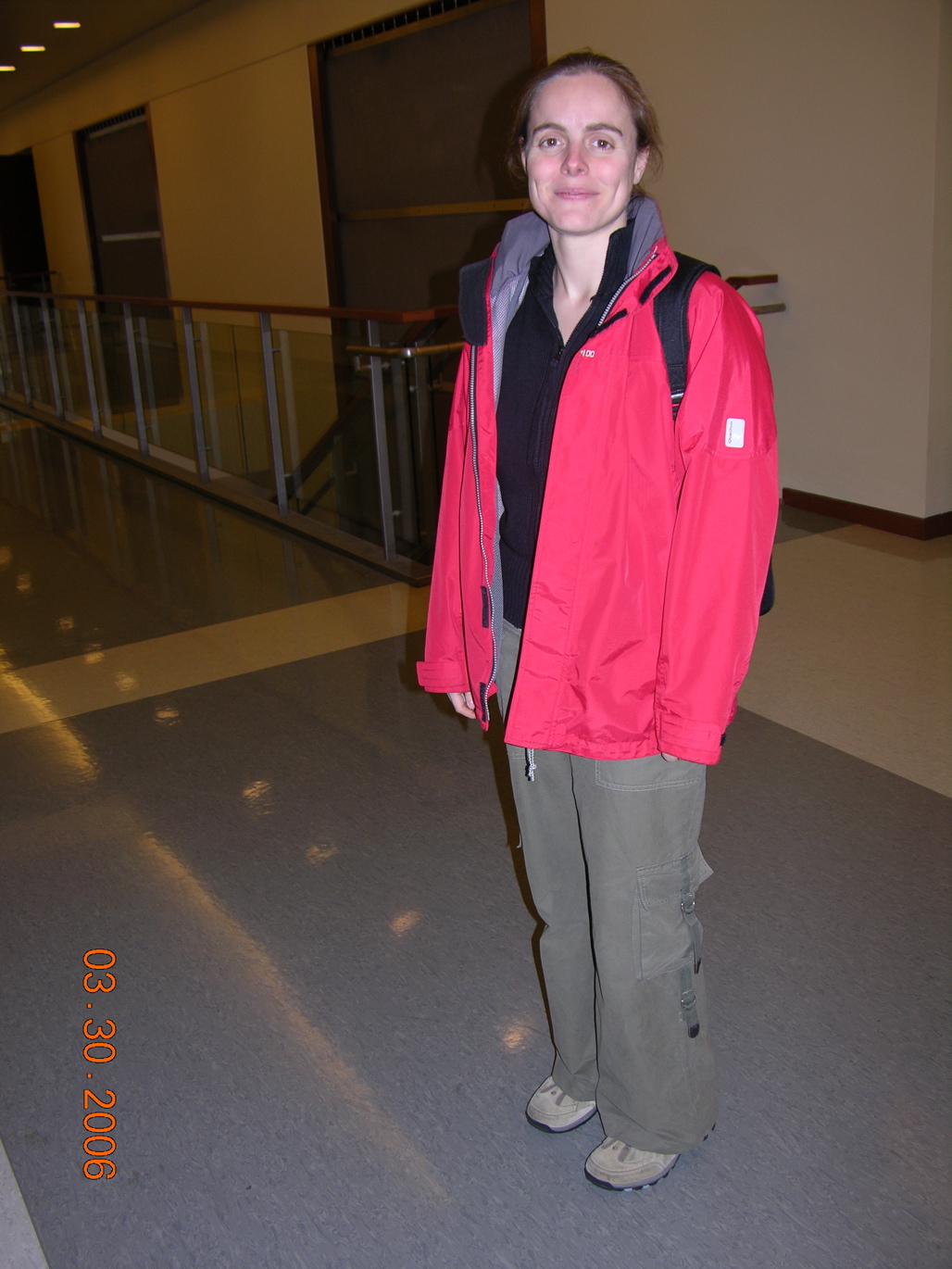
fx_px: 1283
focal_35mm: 35
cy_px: 634
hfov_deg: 40.7
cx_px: 476
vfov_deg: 52.6
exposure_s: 1/60.1
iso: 50
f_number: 2.8
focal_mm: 8.9
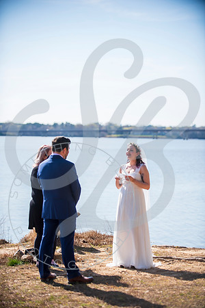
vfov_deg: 21.5
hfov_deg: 14.4
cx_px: 102
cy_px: 154
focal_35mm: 95
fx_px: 811
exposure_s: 1/1000
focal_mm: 95
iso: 100
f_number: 2.8
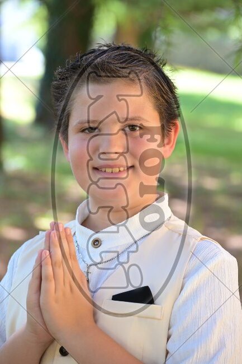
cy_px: 182
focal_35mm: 120
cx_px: 121
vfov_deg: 17.1
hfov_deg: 11.4
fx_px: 1211
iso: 640
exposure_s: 1/160
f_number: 5.6
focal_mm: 120
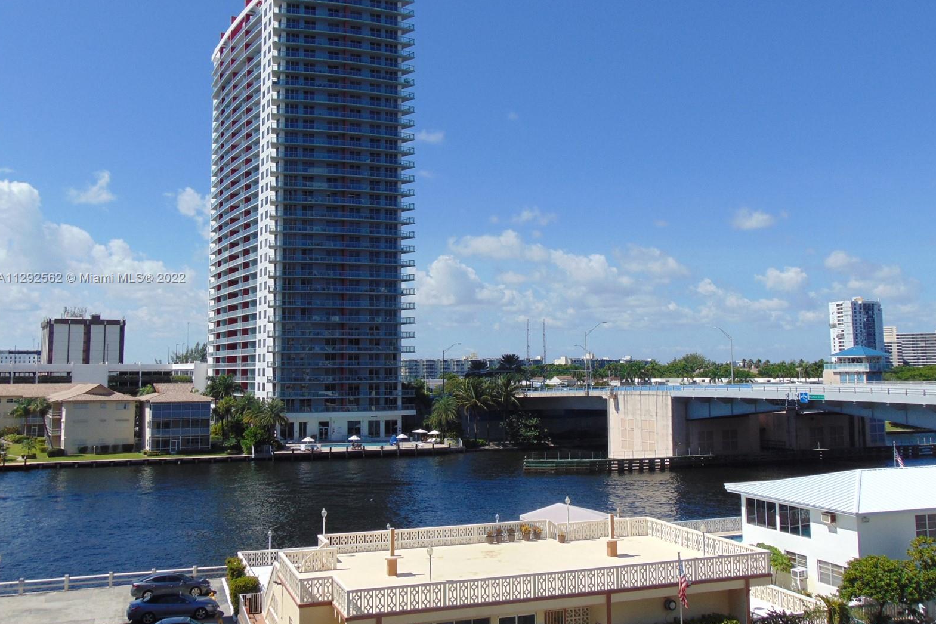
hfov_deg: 54.4
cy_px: 279
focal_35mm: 35
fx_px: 910
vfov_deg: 37.8
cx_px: 471
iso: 80
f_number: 8.2
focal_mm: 5.8
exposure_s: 1/320
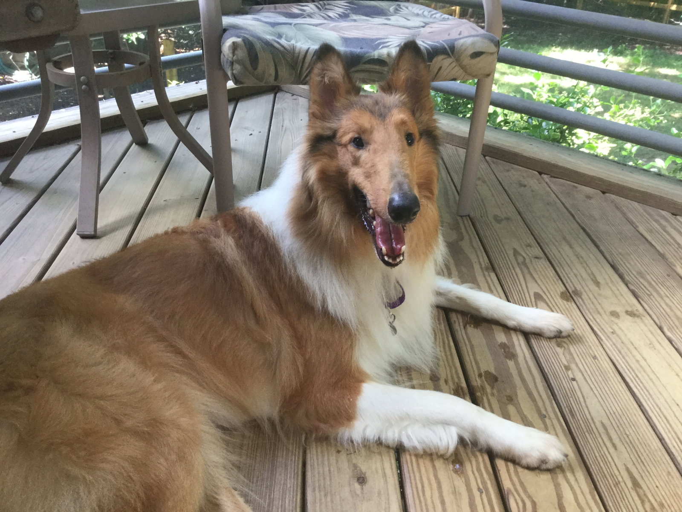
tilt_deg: -30.5
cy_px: 256
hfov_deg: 58.4
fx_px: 611
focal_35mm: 31
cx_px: 341
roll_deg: -3.9
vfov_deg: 45.4
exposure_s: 1/30
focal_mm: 3.3
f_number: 2.4
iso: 40
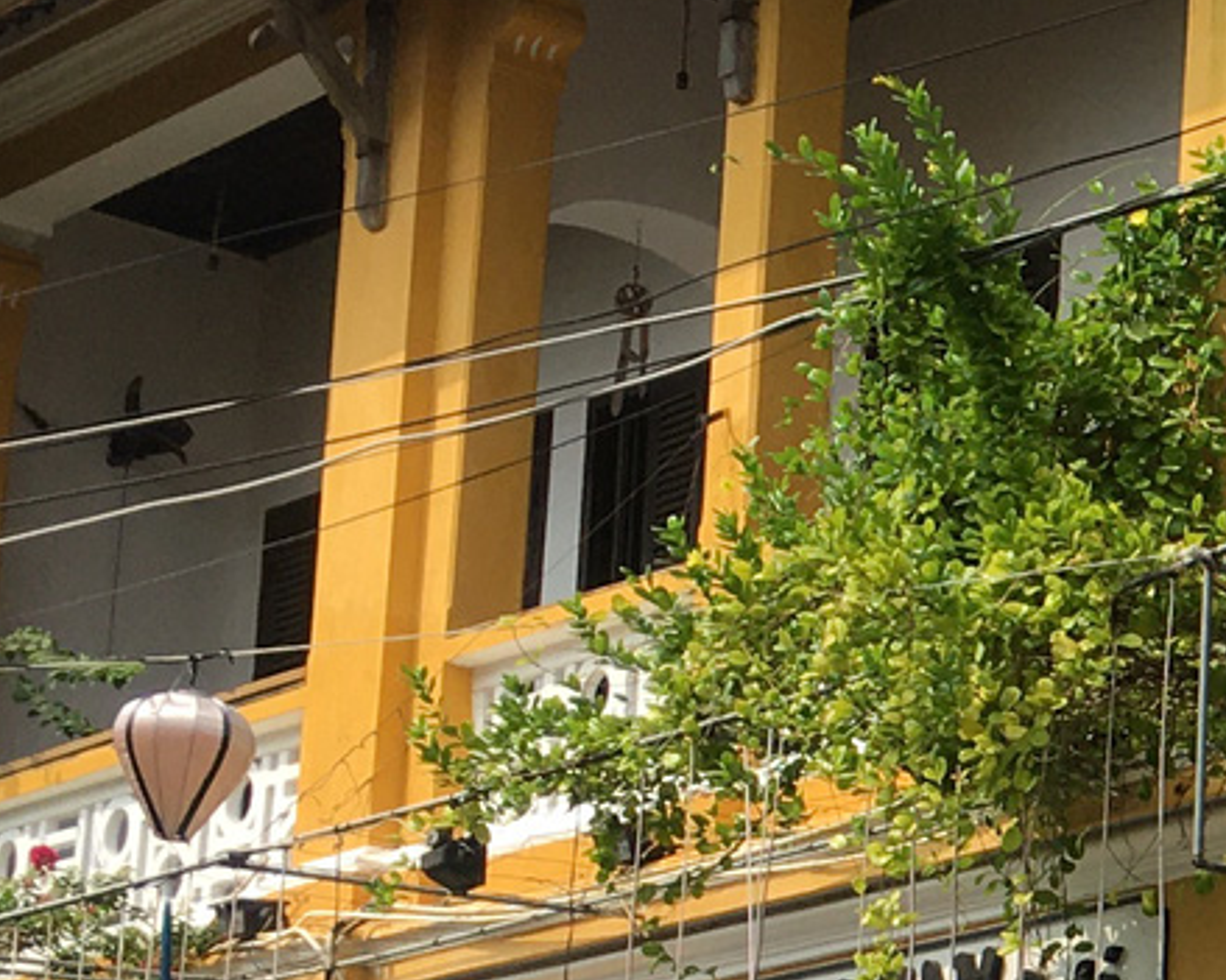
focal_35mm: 129
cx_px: 2257
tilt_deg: +11.6
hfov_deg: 13.3
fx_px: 4680
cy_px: 1134
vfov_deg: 11.7
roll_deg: -1.1
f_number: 2.2
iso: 25
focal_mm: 4.15
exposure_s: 1/1241
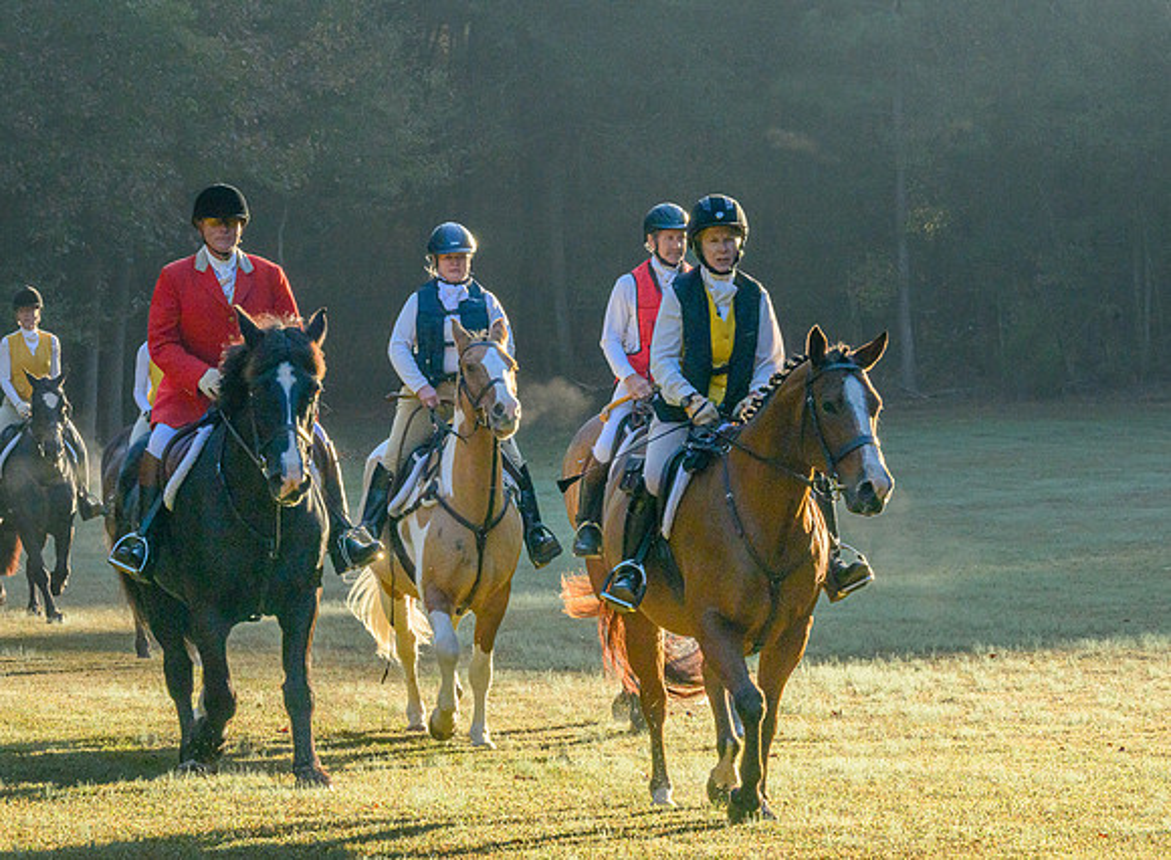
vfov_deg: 8.1
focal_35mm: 180
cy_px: 483
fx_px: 6047
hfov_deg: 11.1
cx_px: 726
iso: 2000
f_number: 22
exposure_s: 1/320
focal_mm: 150
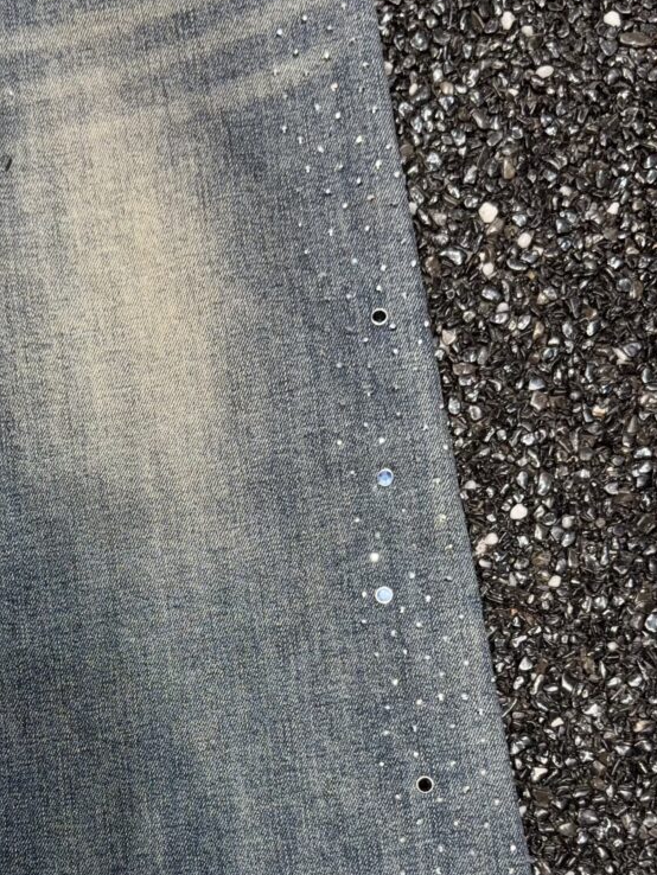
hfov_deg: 27.7
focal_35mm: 52
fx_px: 1315
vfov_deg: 35.7
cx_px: 178
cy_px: 684
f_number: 1.78
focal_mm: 6.76
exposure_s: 1/196
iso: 64
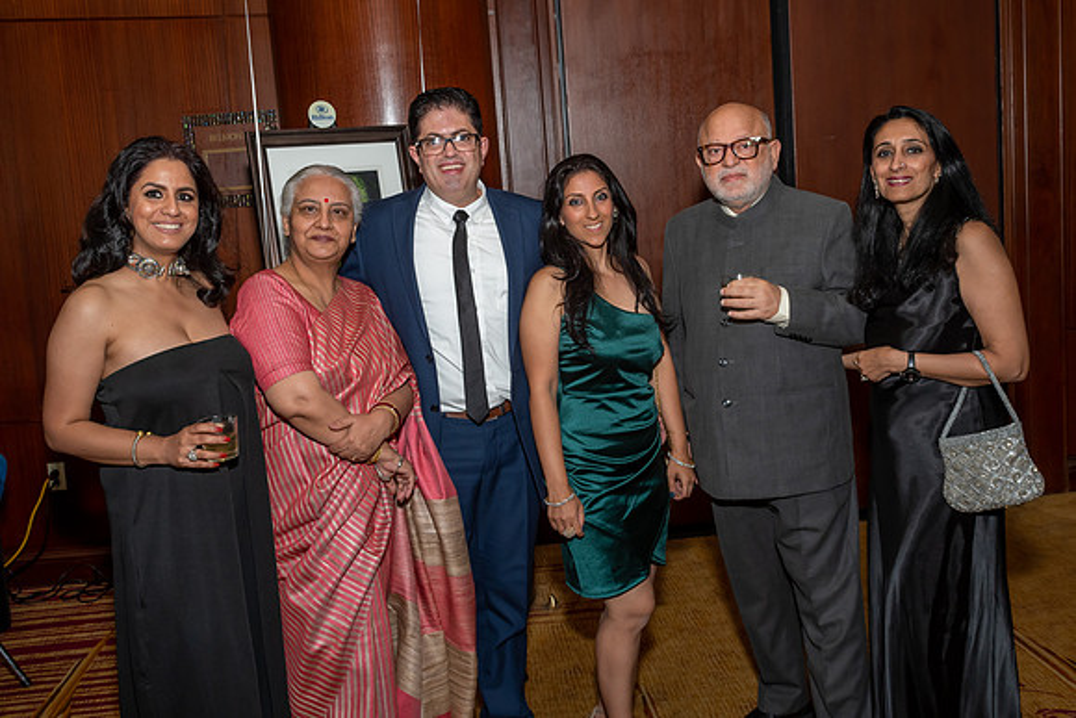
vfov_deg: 36.1
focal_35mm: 37
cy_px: 318
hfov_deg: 52.1
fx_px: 1099
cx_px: 509
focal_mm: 22
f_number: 8
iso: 500
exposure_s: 1/250
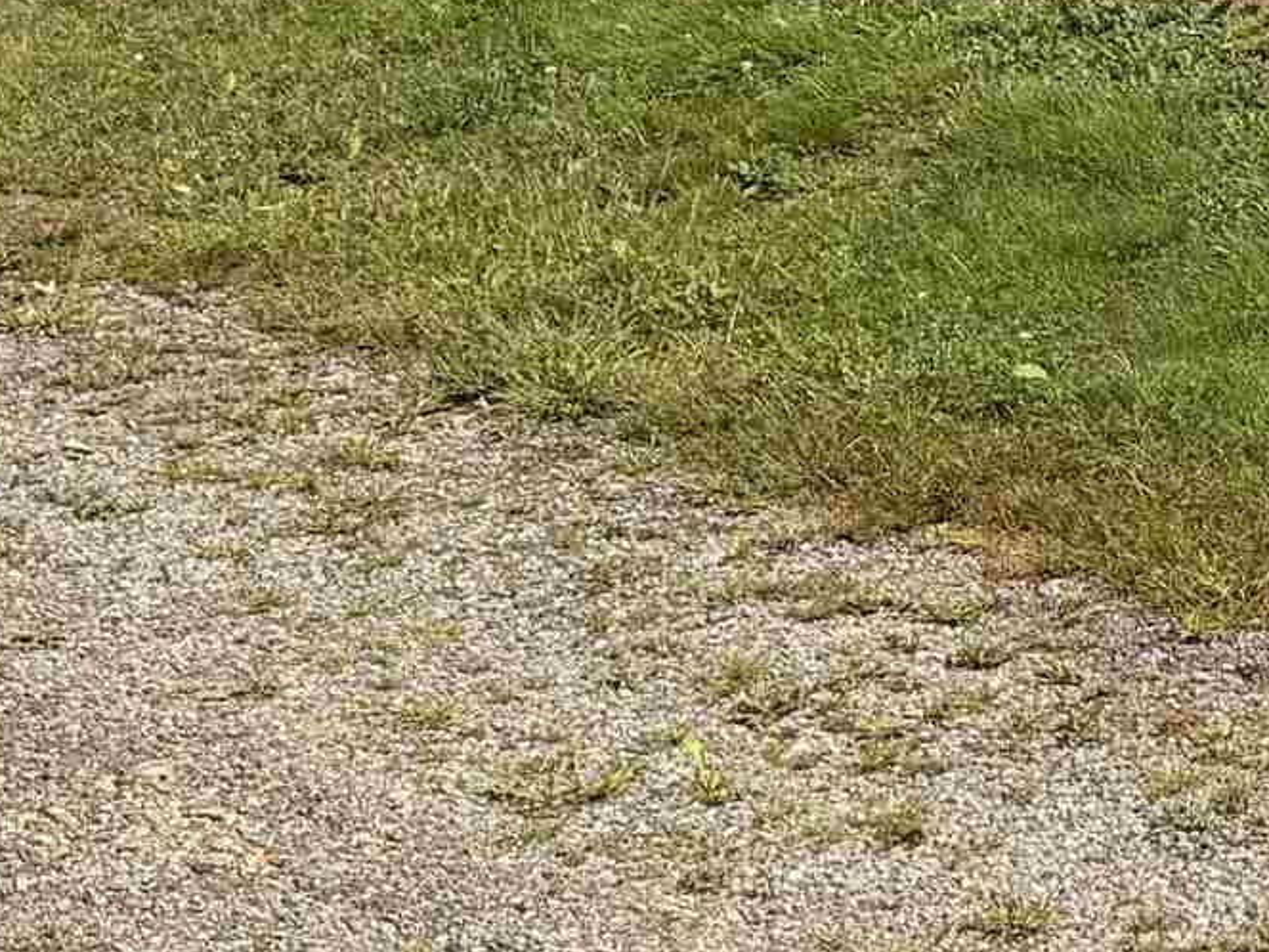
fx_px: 4069
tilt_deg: -1.8
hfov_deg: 16.8
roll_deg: +1.0
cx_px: 1594
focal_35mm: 111
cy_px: -545
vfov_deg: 12.6
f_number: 1.78
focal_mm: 6.76
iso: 80
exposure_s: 1/5319
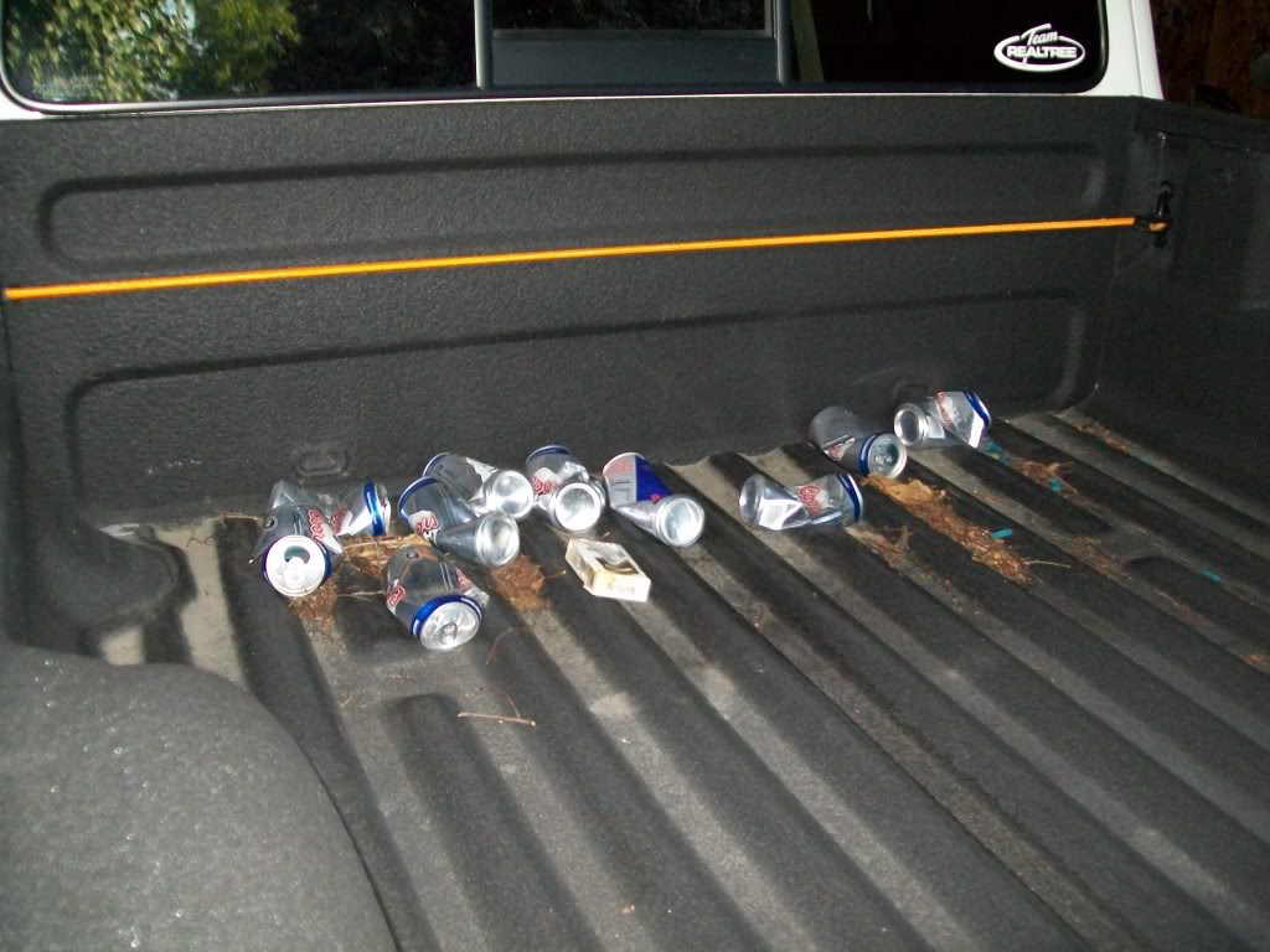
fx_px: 1321
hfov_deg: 51.4
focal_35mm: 36
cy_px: 476
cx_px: 635
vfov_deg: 39.7
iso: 160
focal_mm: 6
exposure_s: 1/60
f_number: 2.7
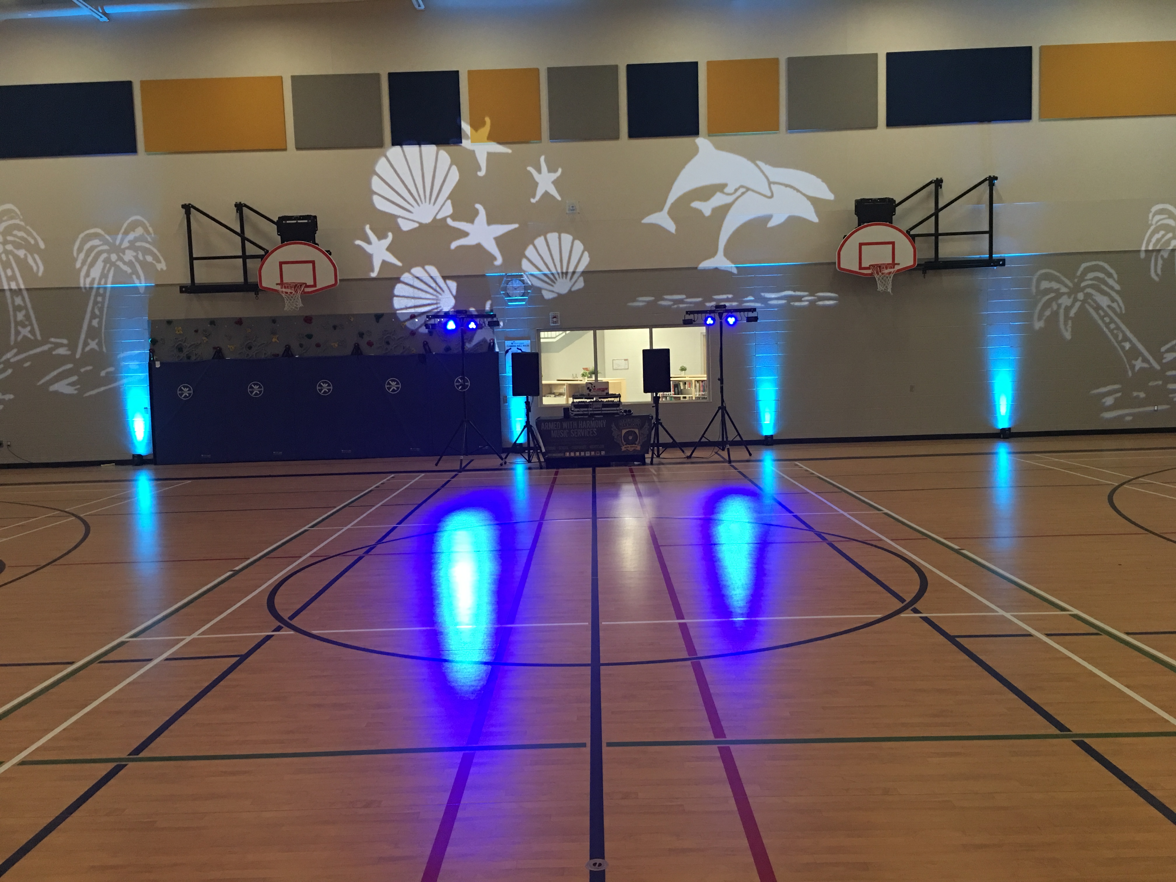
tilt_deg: -4.6
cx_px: 588
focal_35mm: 29
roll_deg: +1.1
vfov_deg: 48.2
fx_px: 985
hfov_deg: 61.7
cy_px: 441
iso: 80
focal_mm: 4.15
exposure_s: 1/15
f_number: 2.2
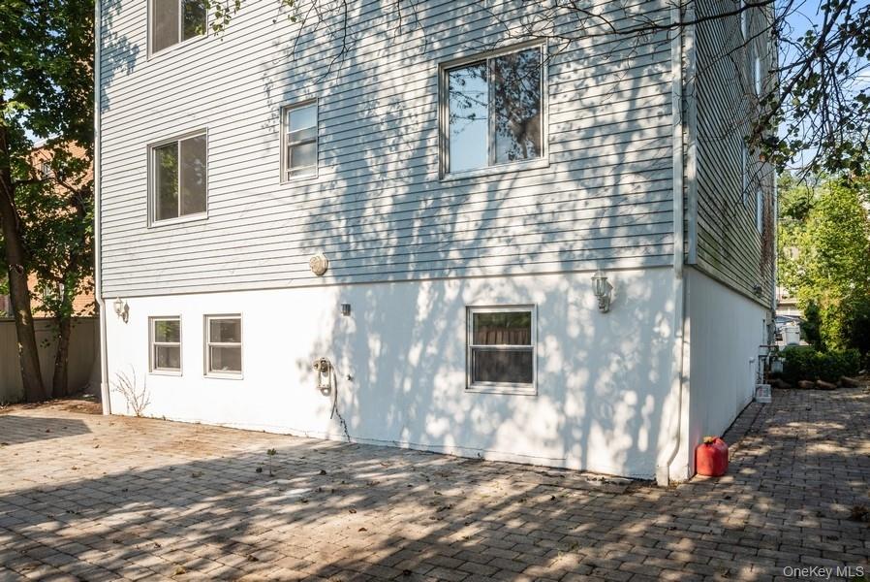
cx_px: 435
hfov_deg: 69.4
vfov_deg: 49.6
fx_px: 629
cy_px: 291
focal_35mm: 26
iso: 200
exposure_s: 1/125
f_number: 13
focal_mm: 26
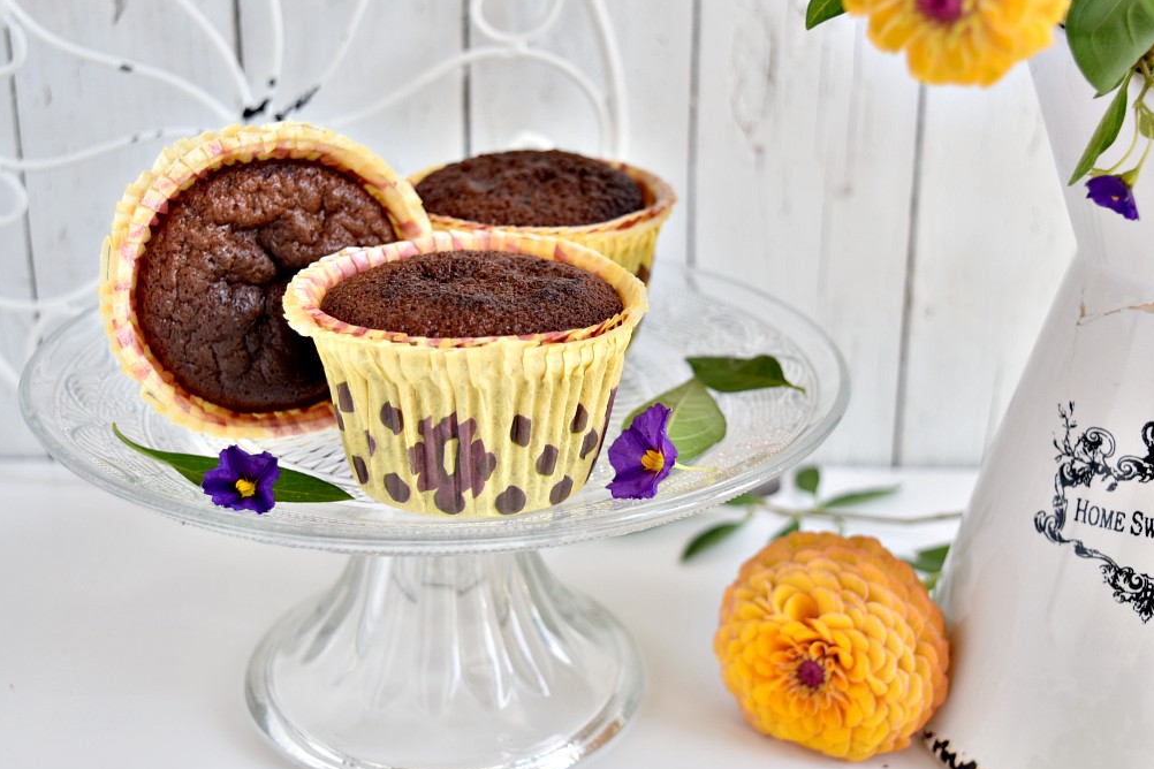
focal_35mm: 48
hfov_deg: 41.5
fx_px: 1523
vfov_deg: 28.4
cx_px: 568
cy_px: 386
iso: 100
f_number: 4.2
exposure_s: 1/30
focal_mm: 31
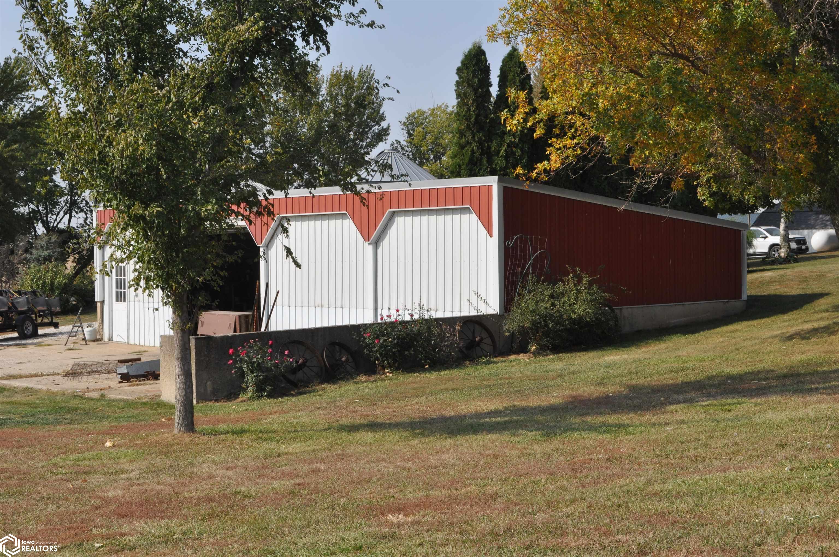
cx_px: 420
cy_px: 278
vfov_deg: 20.6
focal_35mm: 66
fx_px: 1536
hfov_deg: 30.5
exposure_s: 1/200
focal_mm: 44
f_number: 14
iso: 200
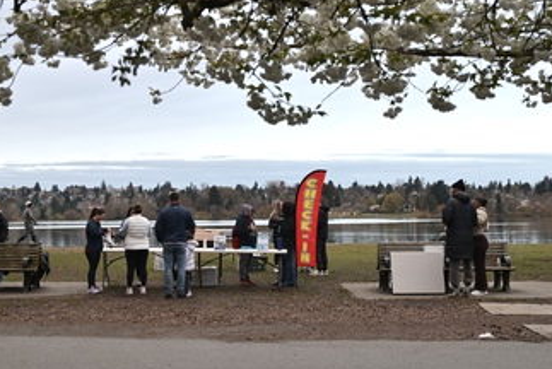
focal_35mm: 63
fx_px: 967
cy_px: 143
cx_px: 217
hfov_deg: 31.8
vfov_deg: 21.6
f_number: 4
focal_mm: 37
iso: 800
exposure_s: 1/60
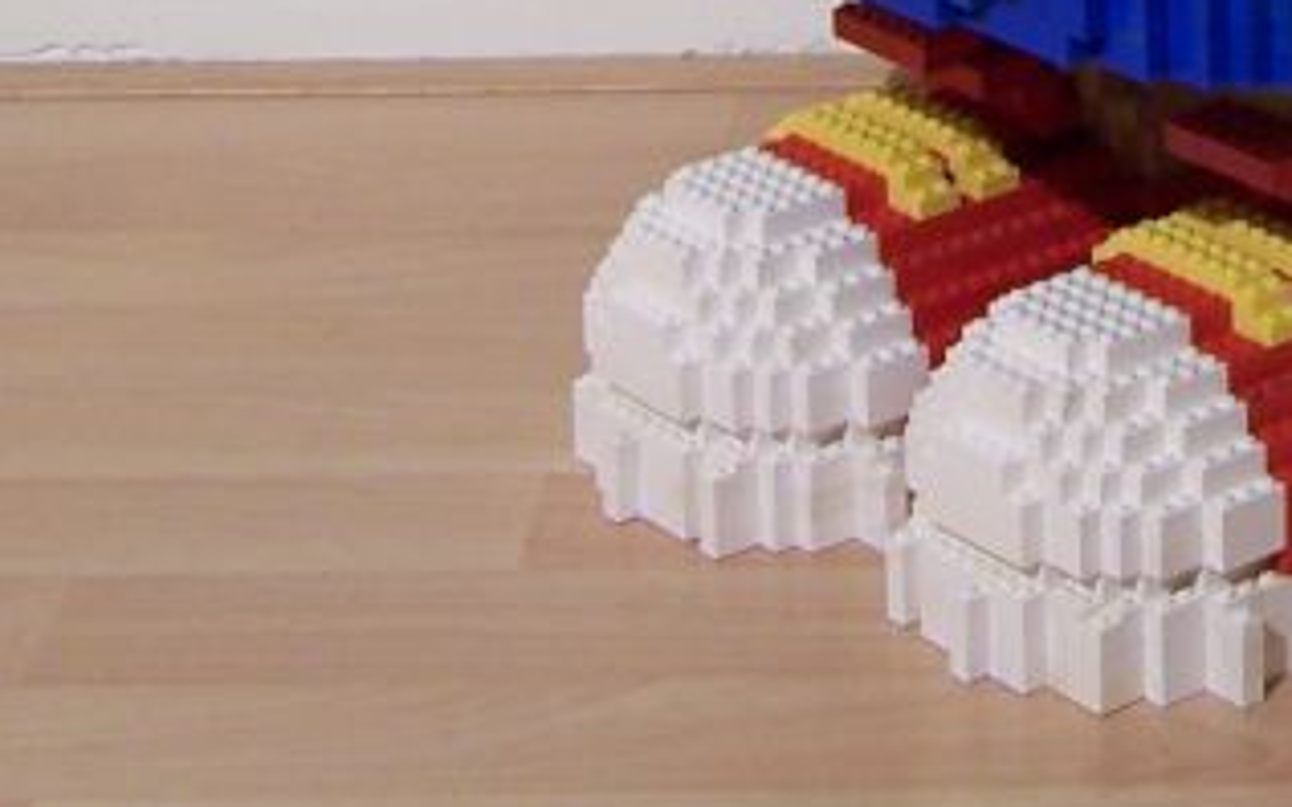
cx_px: 1170
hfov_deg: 15.9
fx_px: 4577
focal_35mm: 130
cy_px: -1092
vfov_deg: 9.1
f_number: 2.8
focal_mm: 6.3
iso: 80
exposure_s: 1/2
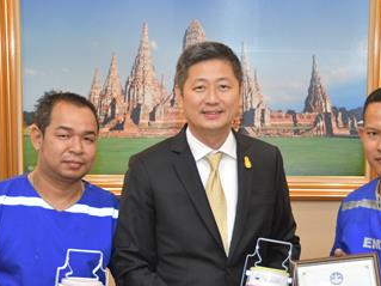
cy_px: 219
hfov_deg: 20.9
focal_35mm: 94
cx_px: 201
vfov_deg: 15.6
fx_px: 1034
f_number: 4.8
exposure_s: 1/80
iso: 2000
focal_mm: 52
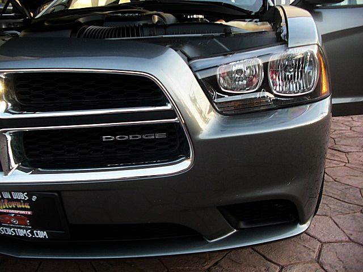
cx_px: 182
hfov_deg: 51.4
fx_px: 378
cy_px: 136
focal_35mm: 36
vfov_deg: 39.7
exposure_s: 1/80
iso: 50
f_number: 2.8
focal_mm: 6.3
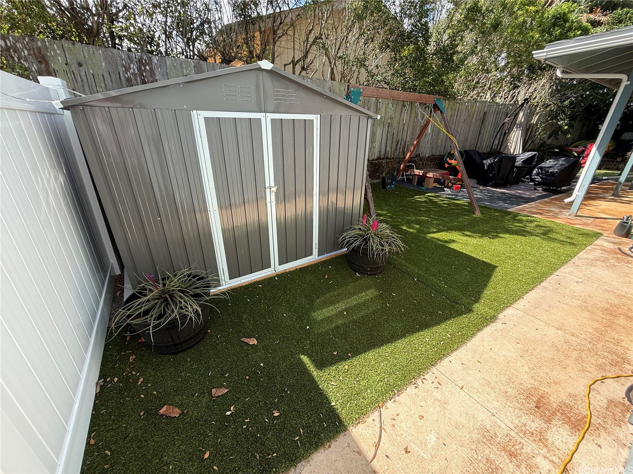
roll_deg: -1.4
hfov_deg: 102.1
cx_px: 316
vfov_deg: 85.7
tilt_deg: -22.2
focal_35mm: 14
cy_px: 237
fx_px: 256
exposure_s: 1/304
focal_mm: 2.22
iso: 50
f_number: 2.2
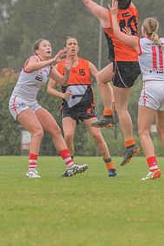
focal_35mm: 799
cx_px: 67
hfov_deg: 1.7
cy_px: 47
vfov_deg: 2.6
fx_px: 5459
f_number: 6.3
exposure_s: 1/2000
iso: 800
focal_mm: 220
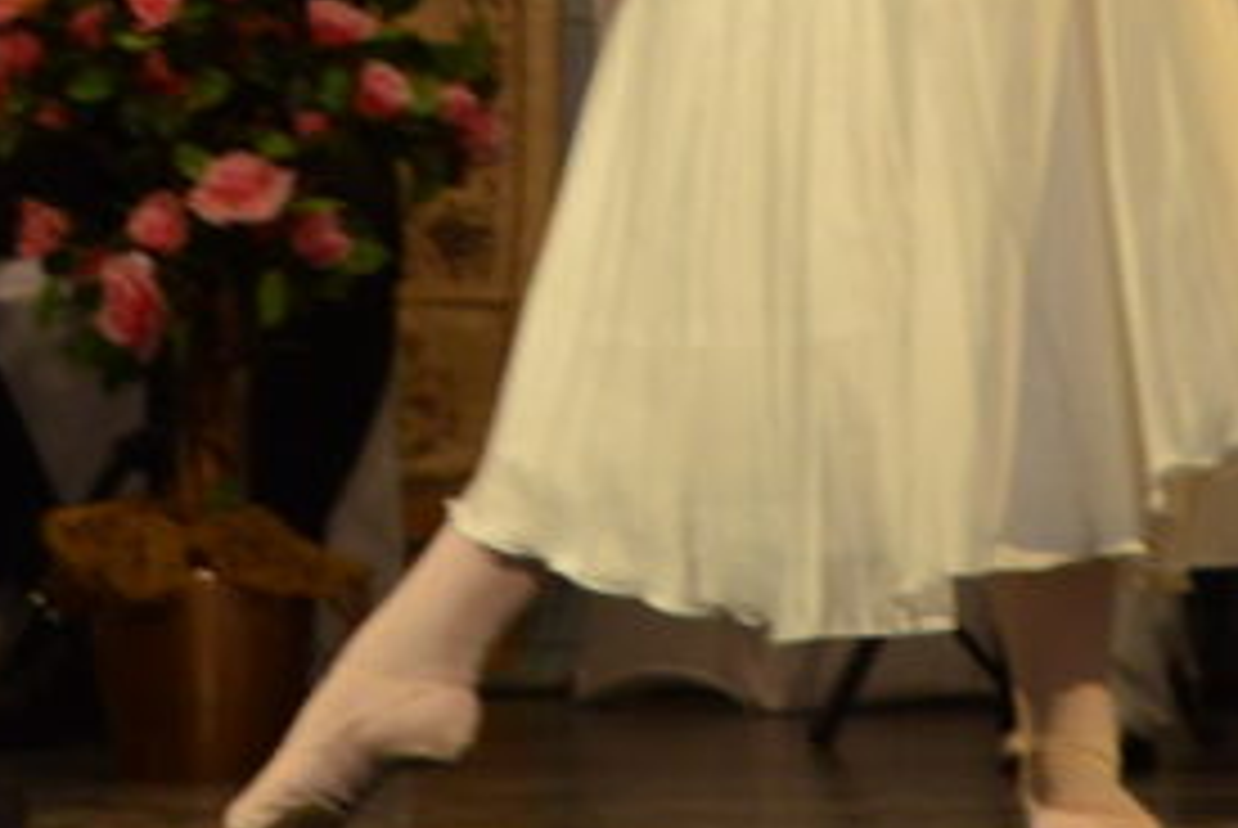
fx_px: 15767
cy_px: -695
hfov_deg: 4.5
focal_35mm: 458
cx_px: 491
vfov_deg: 3.0
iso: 2500
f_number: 6.3
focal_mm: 105
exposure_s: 1/160
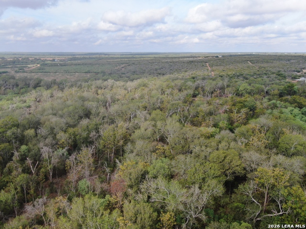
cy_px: 114
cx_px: 153
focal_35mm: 35
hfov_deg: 52.6
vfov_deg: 40.7
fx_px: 309
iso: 100
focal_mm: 5.94
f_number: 3.3
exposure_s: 1/500
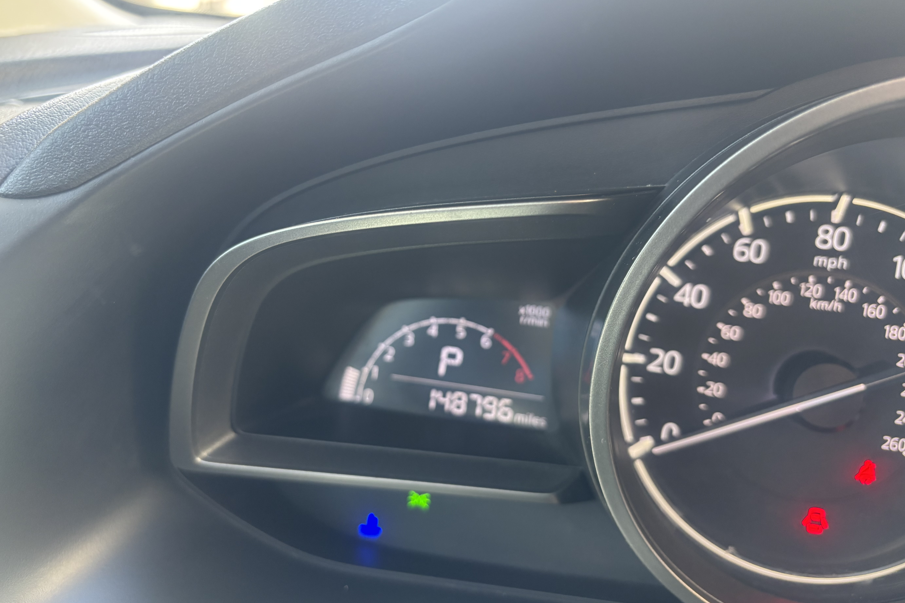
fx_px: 704
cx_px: 452
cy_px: 283
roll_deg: -0.5
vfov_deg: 46.4
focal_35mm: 28
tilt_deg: -19.8
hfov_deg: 65.5
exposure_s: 1/60
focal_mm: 5.96
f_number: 1.6
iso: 200
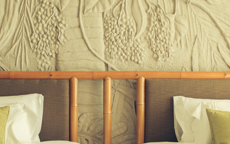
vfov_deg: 26.2
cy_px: 98
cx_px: 107
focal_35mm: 49
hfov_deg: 41.0
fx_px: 307
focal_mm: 32
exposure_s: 1/6
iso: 100
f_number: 8
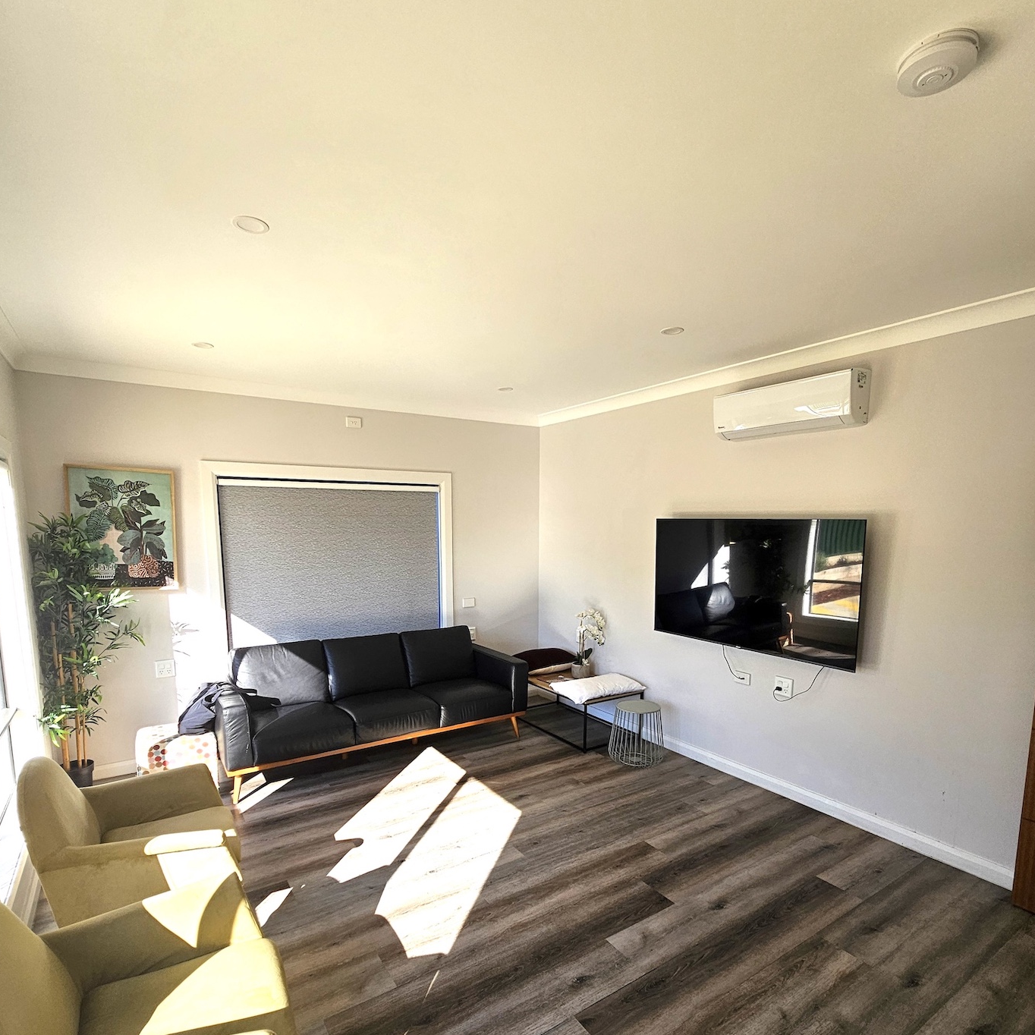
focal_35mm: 16
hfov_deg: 87.4
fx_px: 541
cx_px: 506
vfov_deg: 86.8
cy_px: 598
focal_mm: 2.2
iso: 50
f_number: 2.2
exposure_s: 1/395
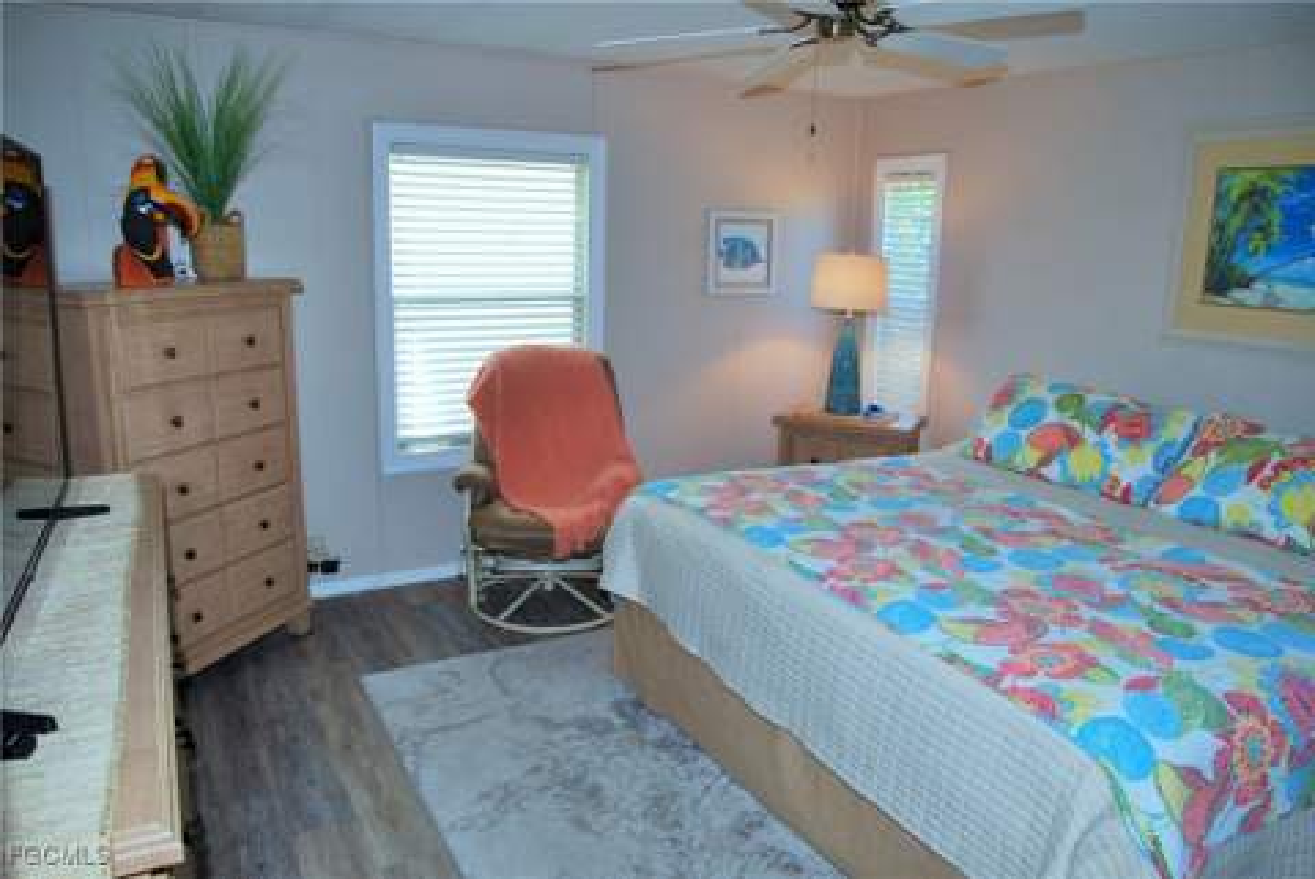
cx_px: 658
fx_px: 877
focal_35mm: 24
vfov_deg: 53.2
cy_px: 440
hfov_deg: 73.7
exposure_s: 1/60
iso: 200
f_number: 4
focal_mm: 16
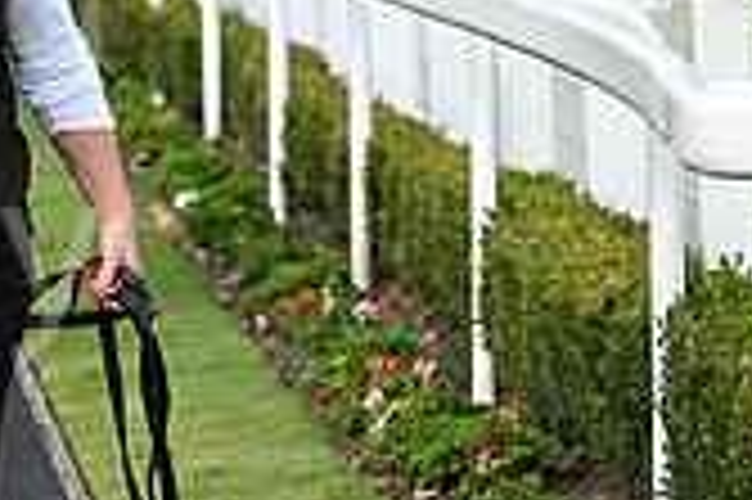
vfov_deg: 4.4
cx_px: -473
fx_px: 6532
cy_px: 34
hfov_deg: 6.5
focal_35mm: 313
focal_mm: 90
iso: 500
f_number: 4
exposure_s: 1/2000
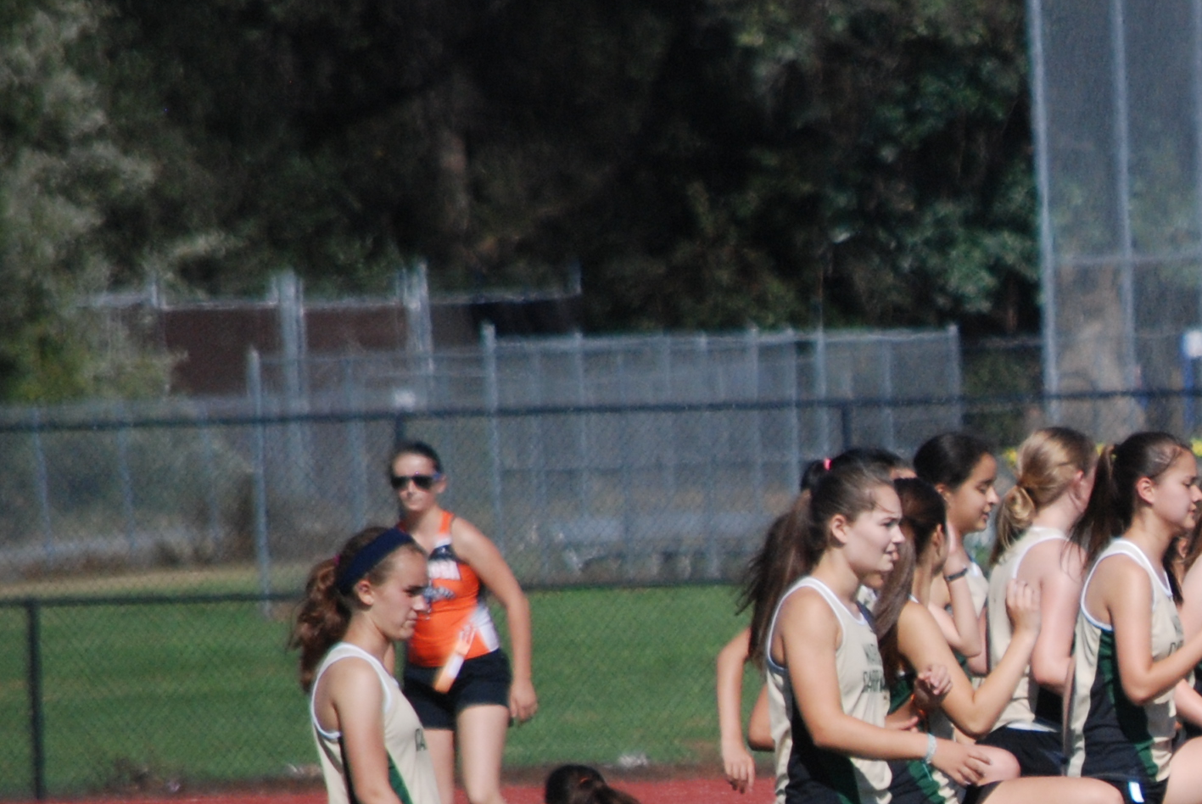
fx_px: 27407
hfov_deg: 2.5
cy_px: 914
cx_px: 1595
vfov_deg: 1.7
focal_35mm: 820
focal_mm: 200
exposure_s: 1/2000
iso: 400
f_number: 5.6
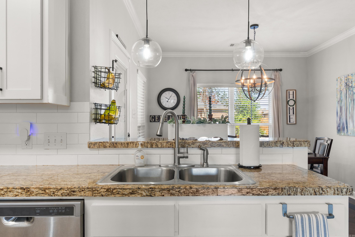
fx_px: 232
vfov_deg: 54.0
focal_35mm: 24
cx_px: 178
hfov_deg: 74.8
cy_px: 118
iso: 320
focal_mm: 15.7
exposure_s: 1/4
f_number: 8
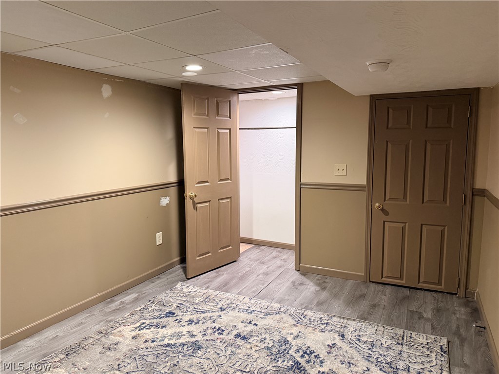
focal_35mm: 24
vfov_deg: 56.8
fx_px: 346
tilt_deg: -7.3
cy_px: 187
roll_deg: +0.4
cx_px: 250
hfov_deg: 71.6
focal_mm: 6.76
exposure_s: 1/60
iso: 400
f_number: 1.78
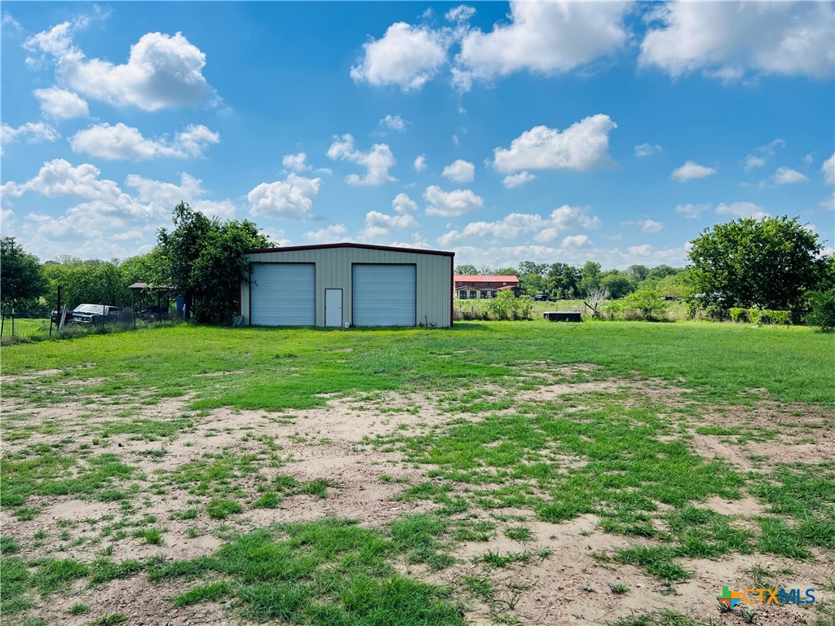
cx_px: 418
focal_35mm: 26
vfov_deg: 53.1
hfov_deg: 67.3
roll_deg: -1.5
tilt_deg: -3.7
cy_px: 313
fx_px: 627
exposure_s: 1/6579
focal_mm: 5.7
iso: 50
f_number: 1.5
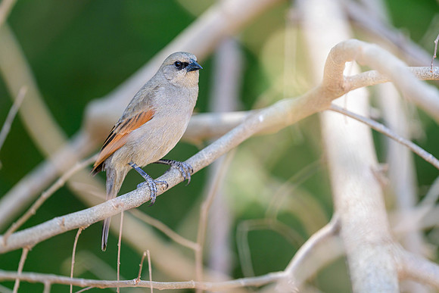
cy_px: 132
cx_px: 263
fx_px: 6807
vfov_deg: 2.5
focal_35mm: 558
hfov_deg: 3.7
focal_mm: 400
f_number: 2.8
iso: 450
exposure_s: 1/1000
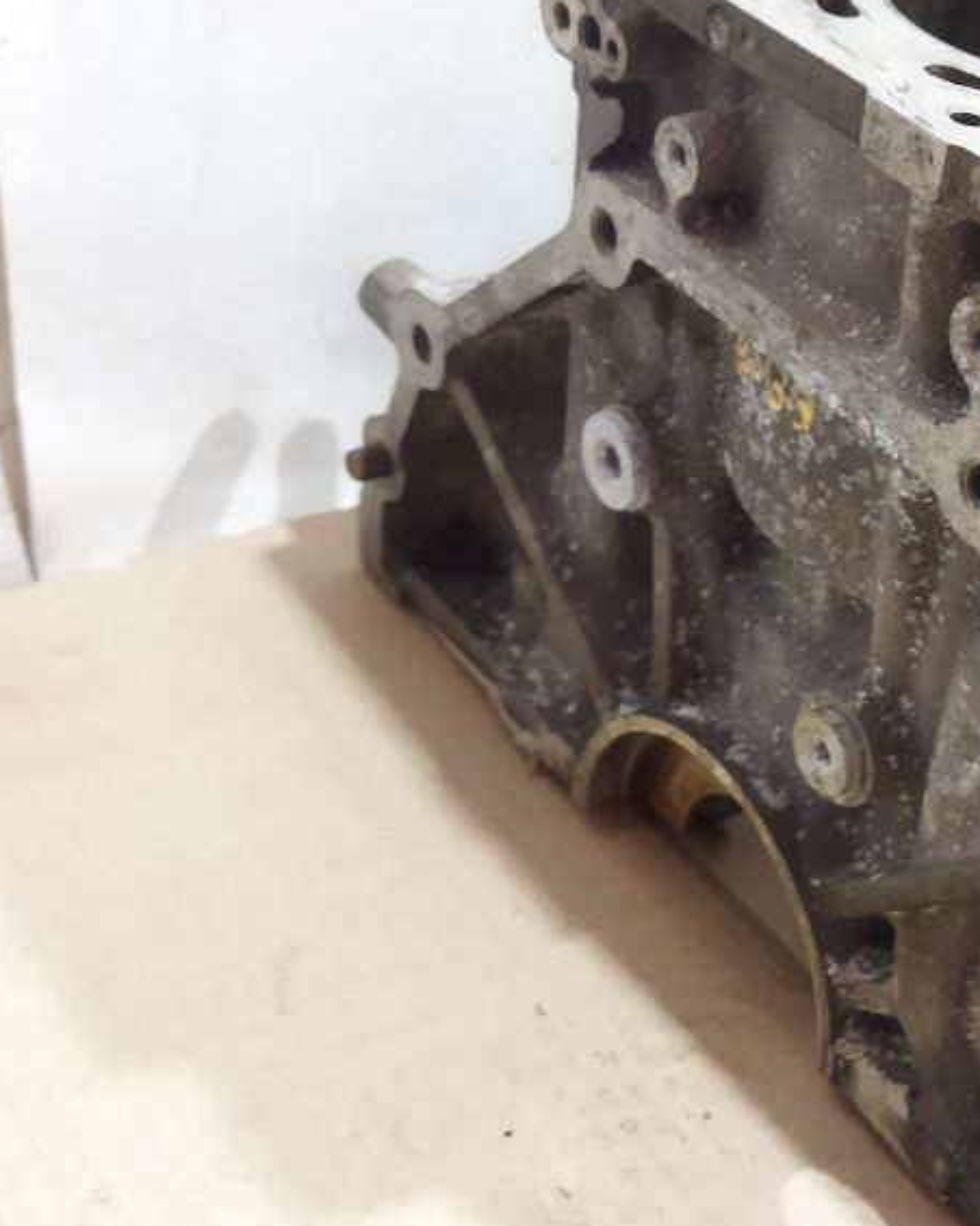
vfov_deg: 33.6
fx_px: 2030
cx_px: 937
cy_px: 599
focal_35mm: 56
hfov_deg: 26.0
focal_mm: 4.71
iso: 363
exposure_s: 1/33
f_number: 1.79
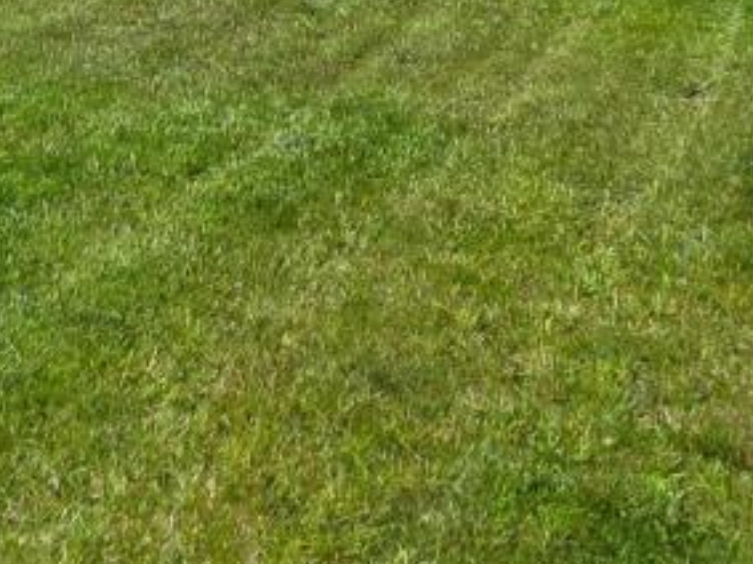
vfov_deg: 17.5
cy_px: -432
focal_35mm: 69
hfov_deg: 27.3
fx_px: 1500
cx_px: 98
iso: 40
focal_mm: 2.2
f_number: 1.9
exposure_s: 1/1714
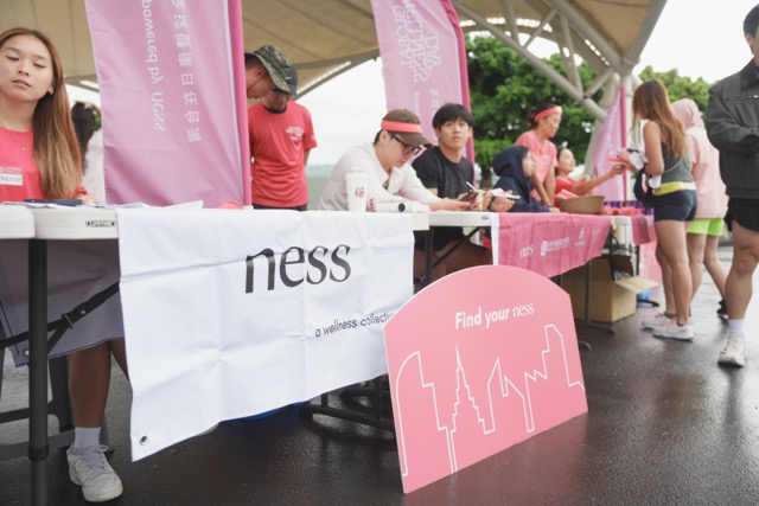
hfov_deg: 61.9
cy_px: 253
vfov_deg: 43.6
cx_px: 380
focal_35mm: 30
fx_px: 633
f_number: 2.8
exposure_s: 1/320
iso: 320
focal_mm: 30
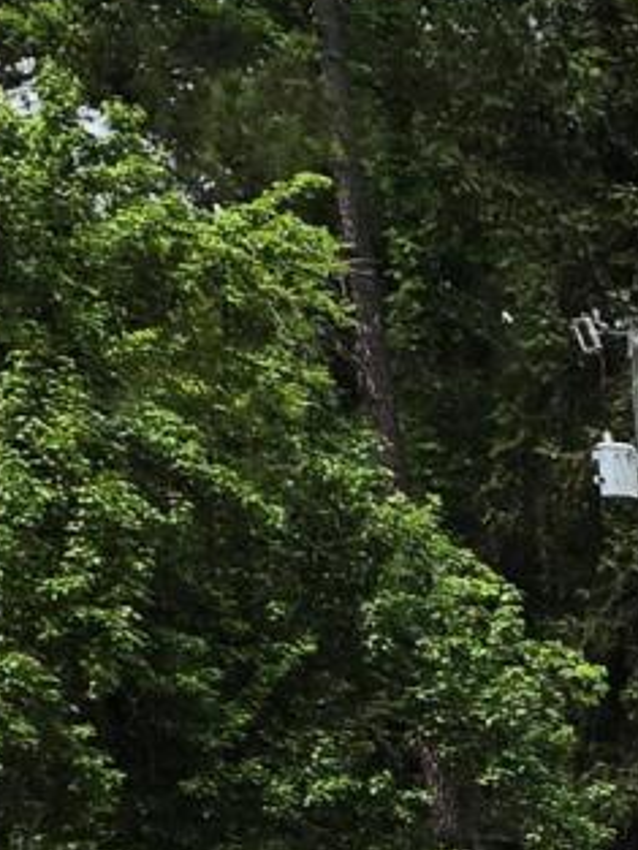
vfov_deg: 20.5
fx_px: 2038
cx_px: 1778
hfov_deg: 11.9
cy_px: 1241
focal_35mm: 83
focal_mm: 2.2
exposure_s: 1/1946
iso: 32
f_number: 1.9
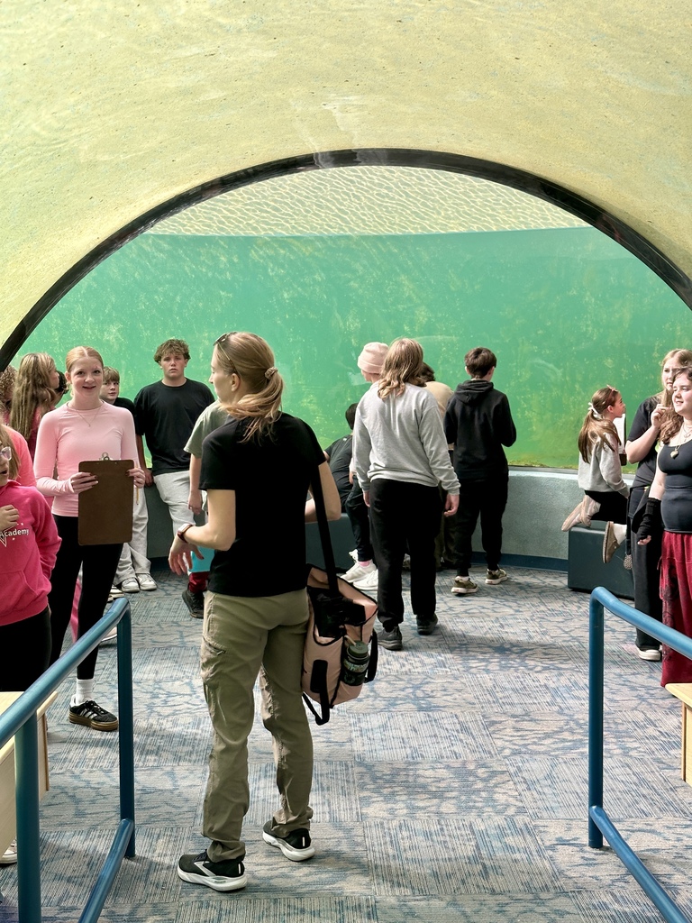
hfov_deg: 30.3
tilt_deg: -6.4
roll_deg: +0.3
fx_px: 1279
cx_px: 346
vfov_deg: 39.7
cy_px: 462
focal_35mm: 48
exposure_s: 1/597
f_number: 1.78
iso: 64
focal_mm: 6.86
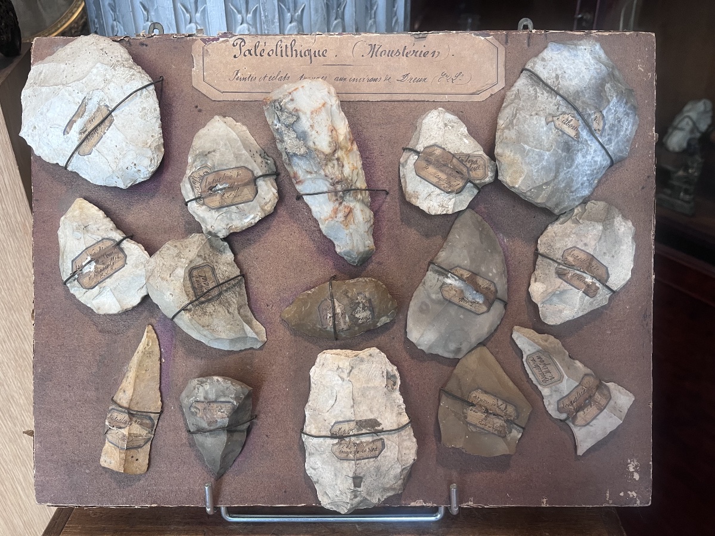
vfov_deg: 53.1
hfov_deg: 67.3
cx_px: 358
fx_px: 537
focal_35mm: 26
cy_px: 268
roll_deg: +0.8
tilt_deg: -29.6
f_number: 1.6
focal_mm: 5.1
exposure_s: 1/50
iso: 100
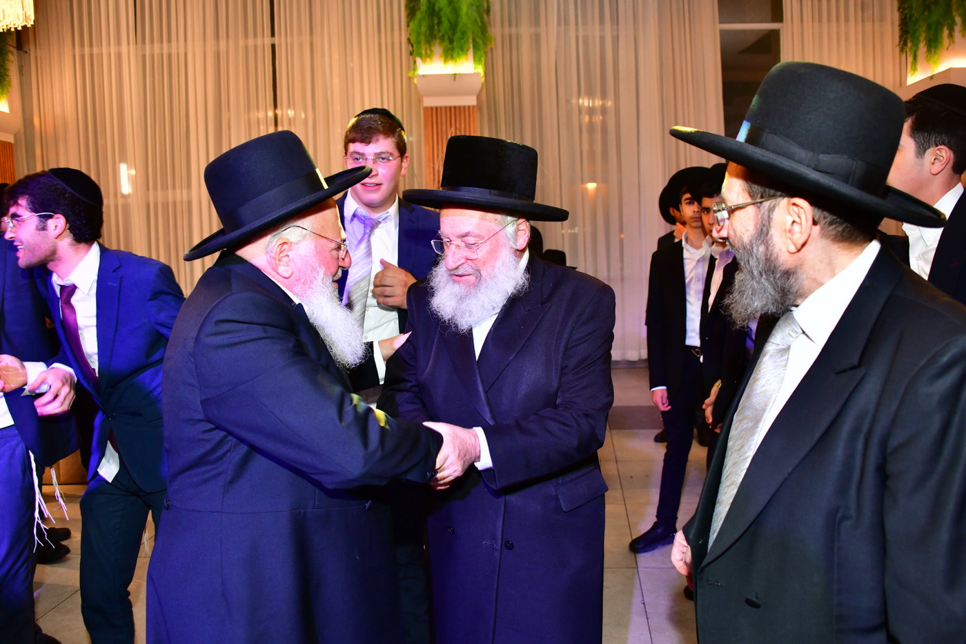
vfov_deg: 46.4
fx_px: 751
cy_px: 322
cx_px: 483
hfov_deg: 65.5
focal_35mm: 28
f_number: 5.6
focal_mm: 28
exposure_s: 1/125
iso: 1250
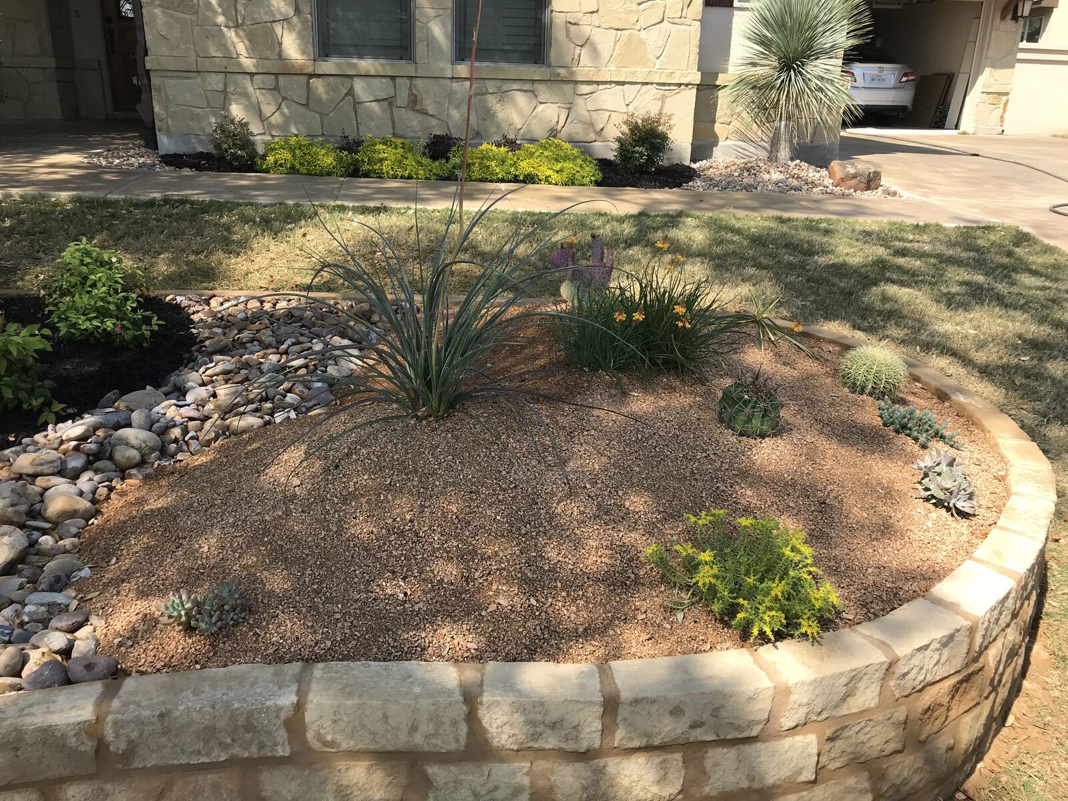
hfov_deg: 63.4
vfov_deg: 49.7
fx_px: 864
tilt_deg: -19.5
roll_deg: -1.0
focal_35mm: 28
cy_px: 400
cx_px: 534
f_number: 1.8
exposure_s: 1/967
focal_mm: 3.99
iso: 20
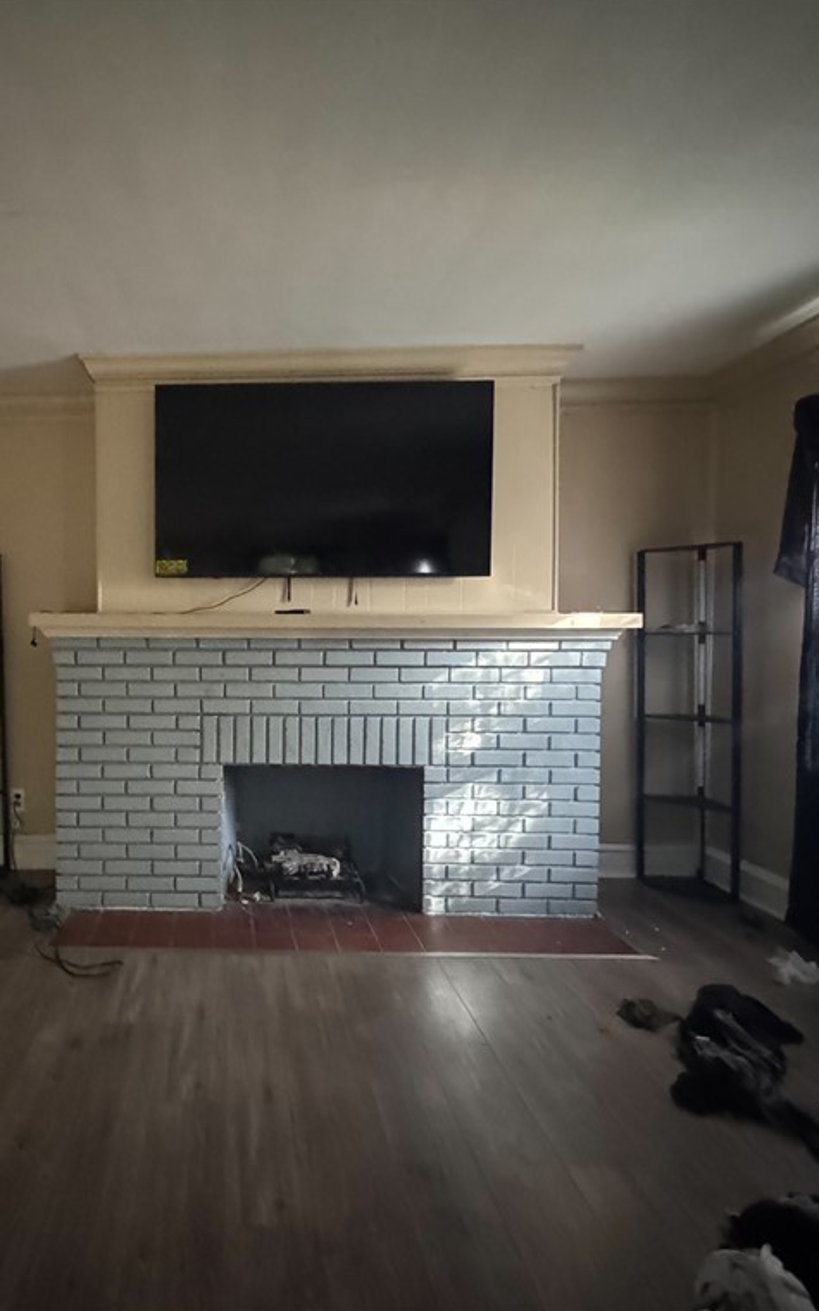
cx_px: 193
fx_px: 714
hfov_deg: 56.4
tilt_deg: -1.8
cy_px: 654
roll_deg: -0.3
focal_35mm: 20
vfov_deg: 85.1
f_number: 2.2
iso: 1600
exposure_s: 1/38
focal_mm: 2.22
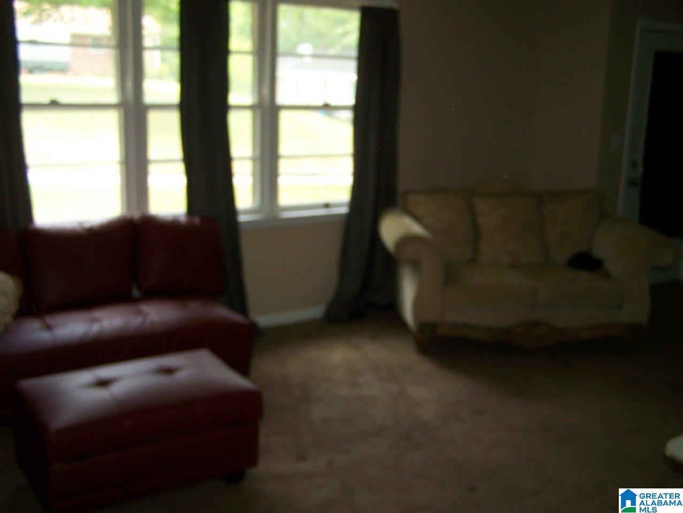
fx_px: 750
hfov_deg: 48.9
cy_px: 256
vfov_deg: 37.8
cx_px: 342
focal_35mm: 38
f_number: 2.8
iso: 80
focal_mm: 6.3
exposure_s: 1/60
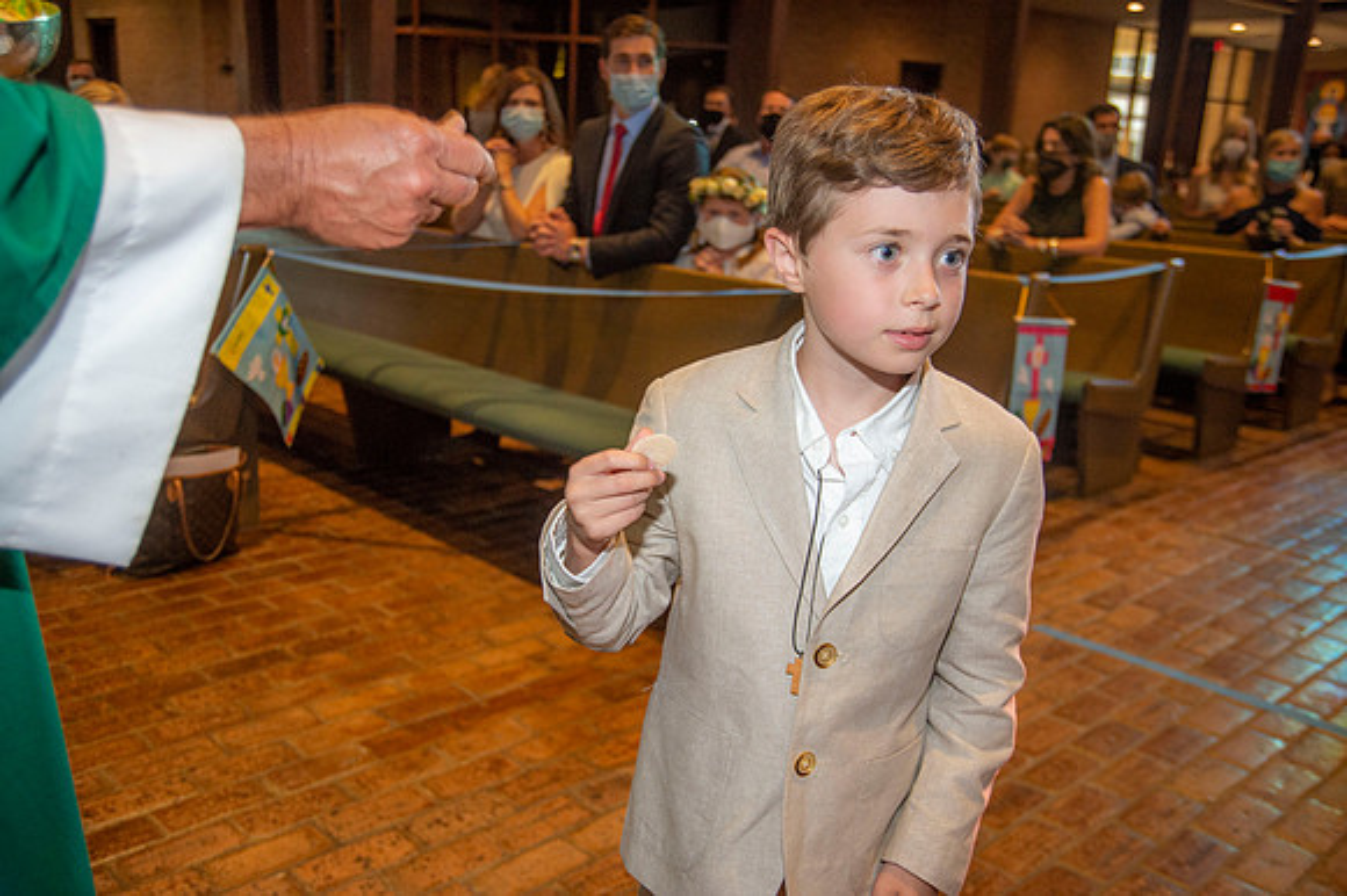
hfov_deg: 54.5
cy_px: 448
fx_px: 1309
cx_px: 674
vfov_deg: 37.8
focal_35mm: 35
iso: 1600
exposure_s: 1/200
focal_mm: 35
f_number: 5
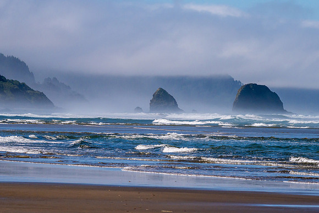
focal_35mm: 300
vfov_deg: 4.6
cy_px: 106
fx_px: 2657
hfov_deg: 6.9
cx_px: 160
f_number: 13
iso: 1000
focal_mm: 200
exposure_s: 1/2500
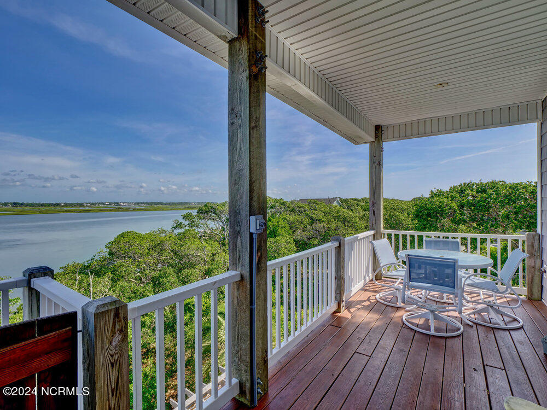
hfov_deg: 94.5
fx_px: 253
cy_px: 205
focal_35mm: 16
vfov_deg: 78.1
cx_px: 274
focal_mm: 8
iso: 200
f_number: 8
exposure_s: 1/160
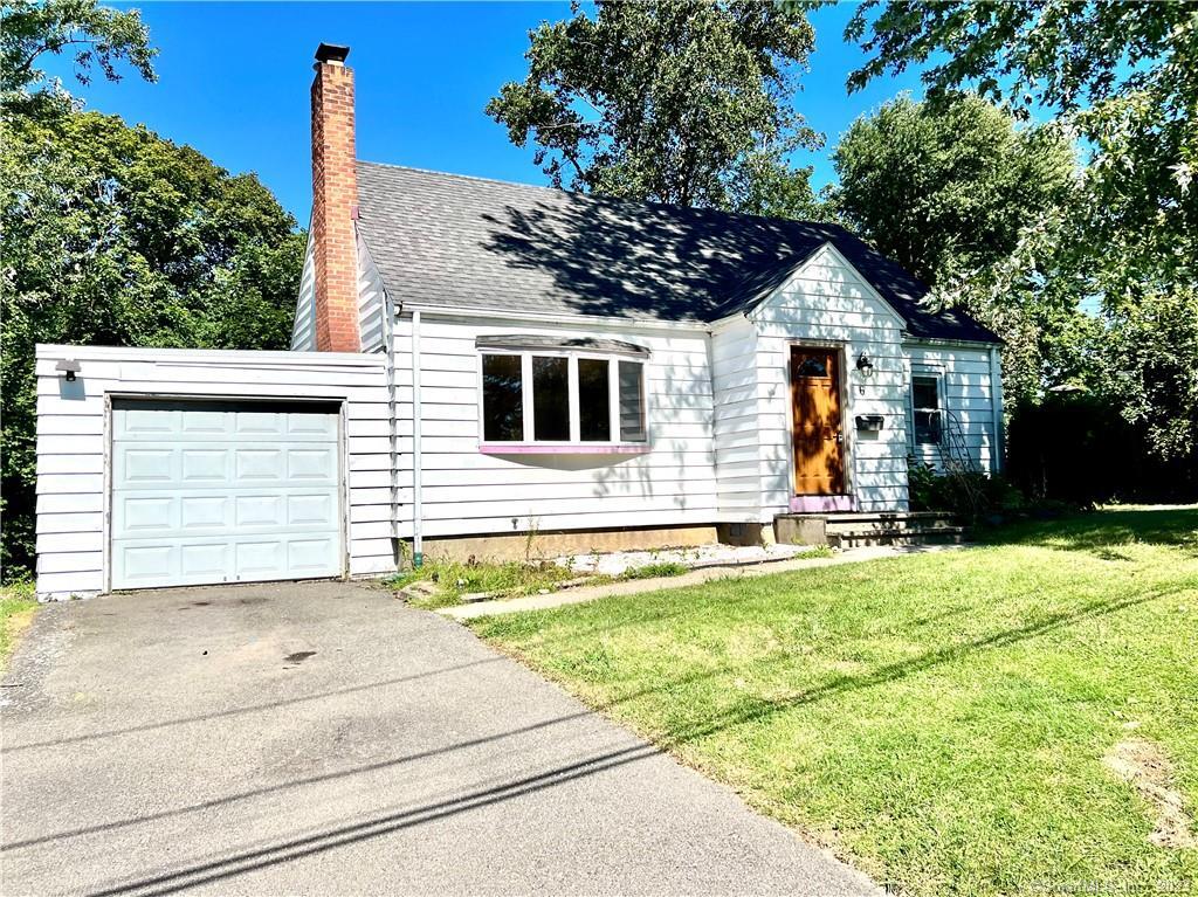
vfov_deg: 53.0
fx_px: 899
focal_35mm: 26
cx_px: 599
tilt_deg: +2.9
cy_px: 448
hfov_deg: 67.3
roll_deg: +0.5
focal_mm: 5.7
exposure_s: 1/6993
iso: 50
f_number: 1.5
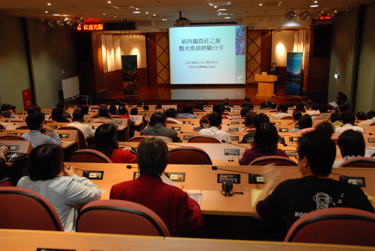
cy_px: 126
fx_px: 376
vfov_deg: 37.0
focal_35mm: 36
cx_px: 188
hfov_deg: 53.0
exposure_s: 1/30
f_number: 3.8
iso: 1000
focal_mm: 24
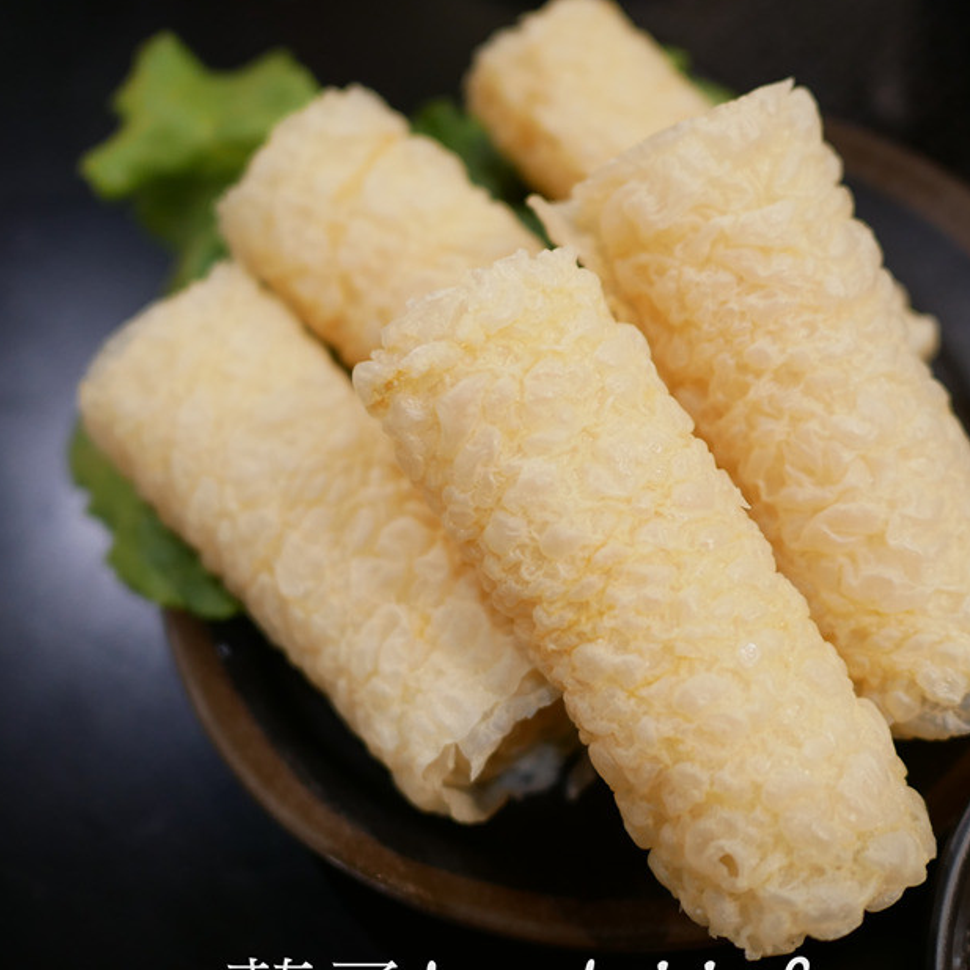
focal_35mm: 43
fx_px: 1363
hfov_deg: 39.1
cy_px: 491
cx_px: 538
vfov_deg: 39.2
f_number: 1.7
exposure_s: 1/60
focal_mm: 15
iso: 320
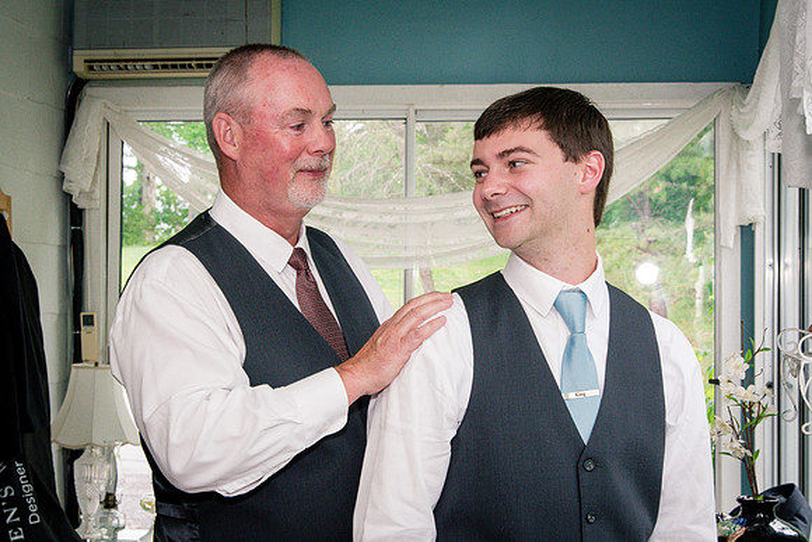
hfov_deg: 30.1
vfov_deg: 20.3
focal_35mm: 67
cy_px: 271
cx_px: 406
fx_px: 1512
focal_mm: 45
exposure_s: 1/125
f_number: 10
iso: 1250
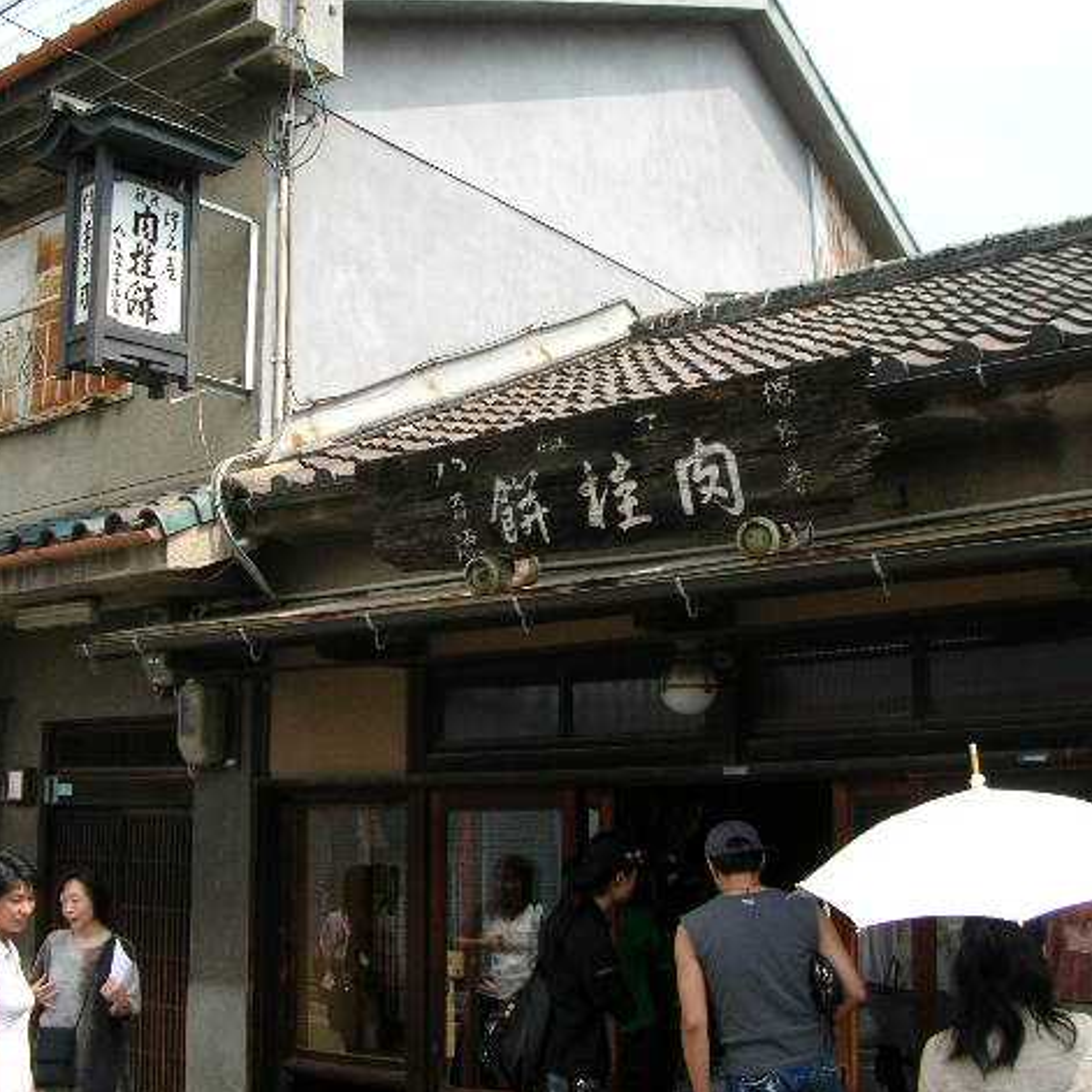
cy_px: 547
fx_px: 1499
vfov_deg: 40.0
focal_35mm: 42
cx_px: 464
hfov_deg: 39.9
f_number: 2.8
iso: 50
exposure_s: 1/468
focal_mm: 5.8
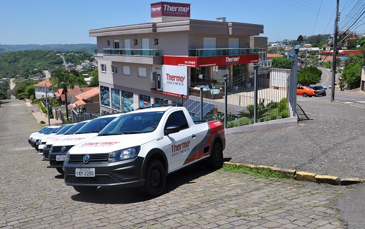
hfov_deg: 52.7
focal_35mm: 37
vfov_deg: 34.5
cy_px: 110
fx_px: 368
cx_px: 181
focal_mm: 24
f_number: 10
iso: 200
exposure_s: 1/400
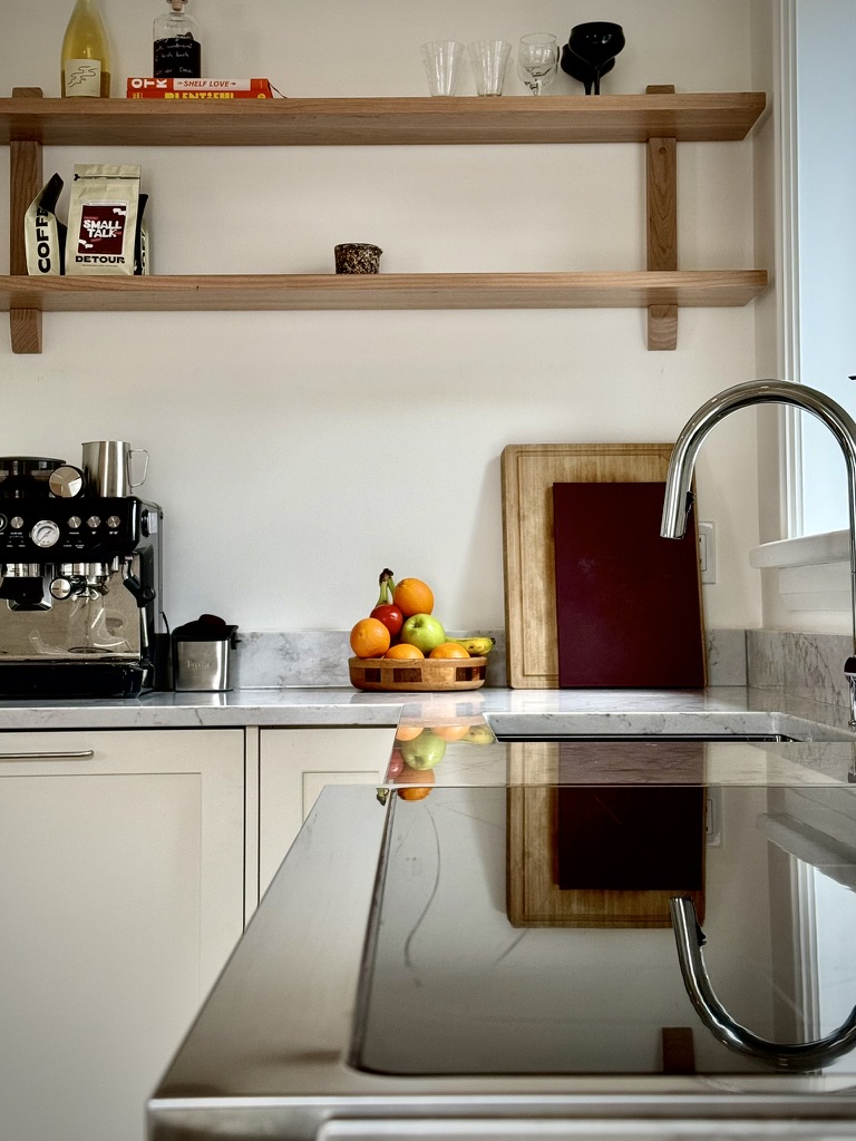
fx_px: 1583
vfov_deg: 39.7
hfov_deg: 30.3
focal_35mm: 48
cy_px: 570
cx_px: 428
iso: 100
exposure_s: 1/84
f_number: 1.78
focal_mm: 6.76
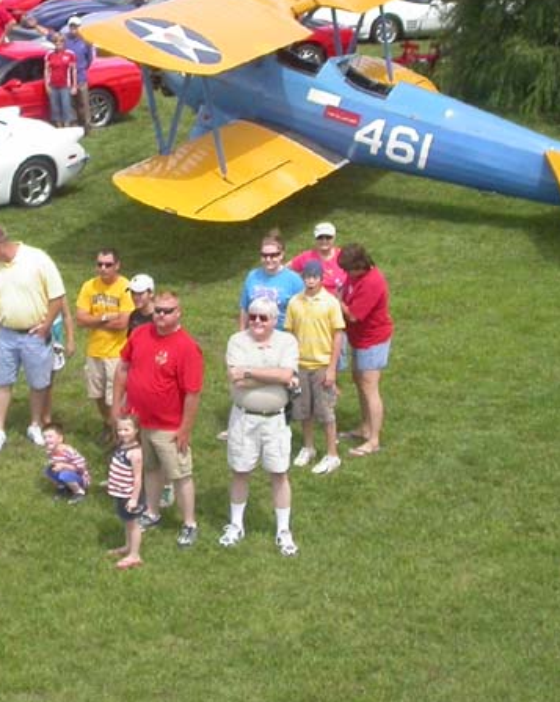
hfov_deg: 17.8
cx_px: 77
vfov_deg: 22.4
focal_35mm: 85
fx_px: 1763
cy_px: 256
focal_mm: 7.85
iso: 100
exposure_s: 1/1000
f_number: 2.6
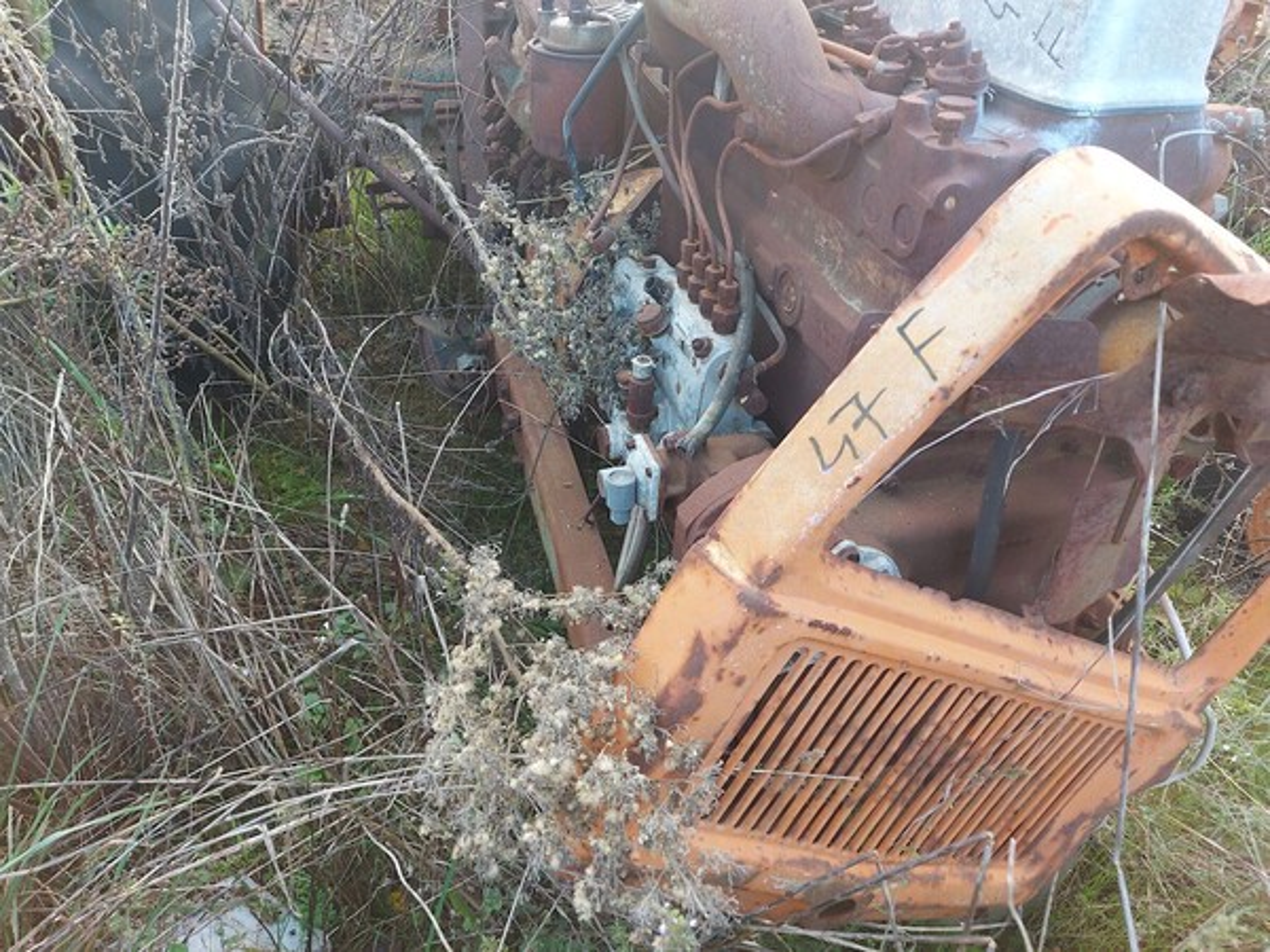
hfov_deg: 71.6
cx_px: 635
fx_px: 881
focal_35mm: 24
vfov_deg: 56.8
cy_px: 476
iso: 50
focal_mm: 5.23
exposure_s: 1/60
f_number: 1.8
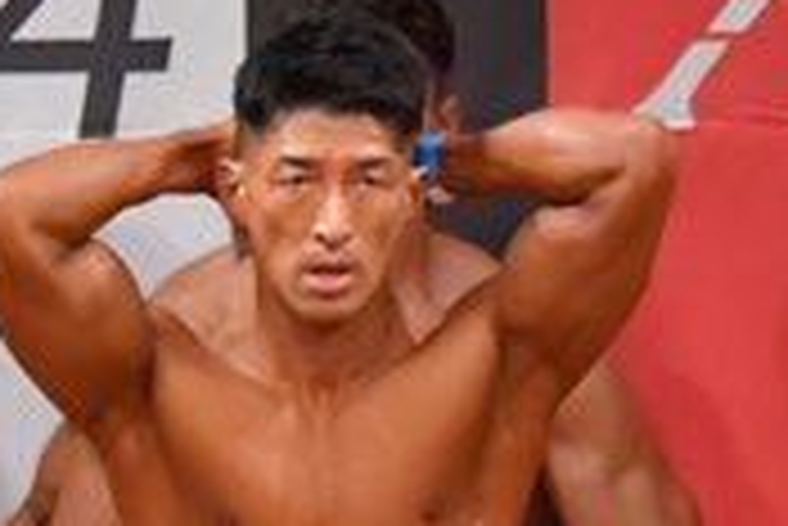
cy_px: 931
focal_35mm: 1129
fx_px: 24732
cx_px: 65
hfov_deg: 1.8
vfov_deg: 1.2
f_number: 5.6
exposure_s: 1/400
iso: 9000
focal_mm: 170
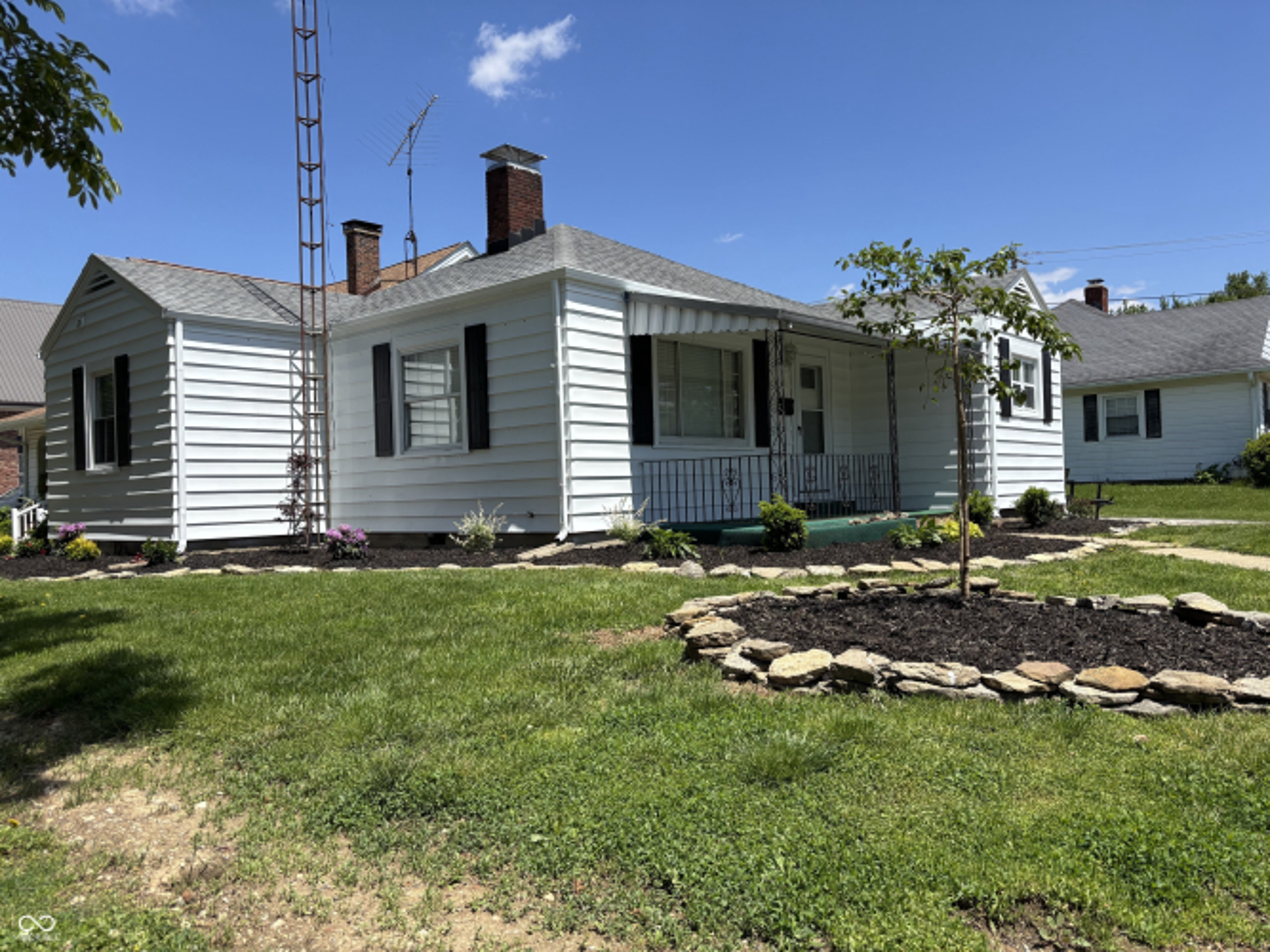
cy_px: 476
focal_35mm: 26
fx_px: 954
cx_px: 635
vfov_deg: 53.0
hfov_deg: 67.3
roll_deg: +2.0
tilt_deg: +0.9
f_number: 1.6
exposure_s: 1/3106
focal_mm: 5.96
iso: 50
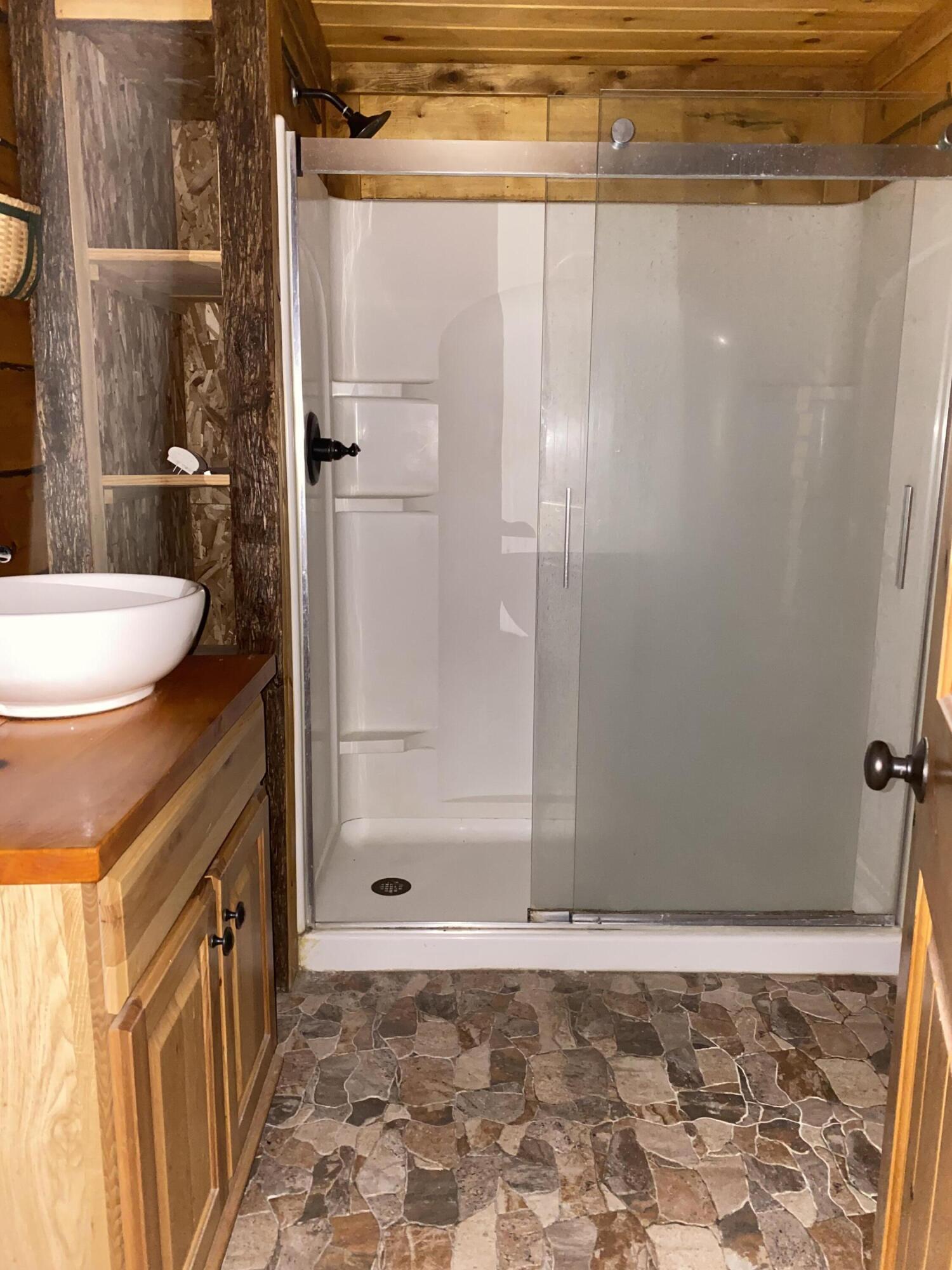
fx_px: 953
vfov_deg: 67.3
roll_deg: -1.5
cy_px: 635
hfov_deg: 53.1
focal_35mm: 26
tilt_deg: -10.4
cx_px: 476
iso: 160
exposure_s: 1/4
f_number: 1.8
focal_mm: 4.25
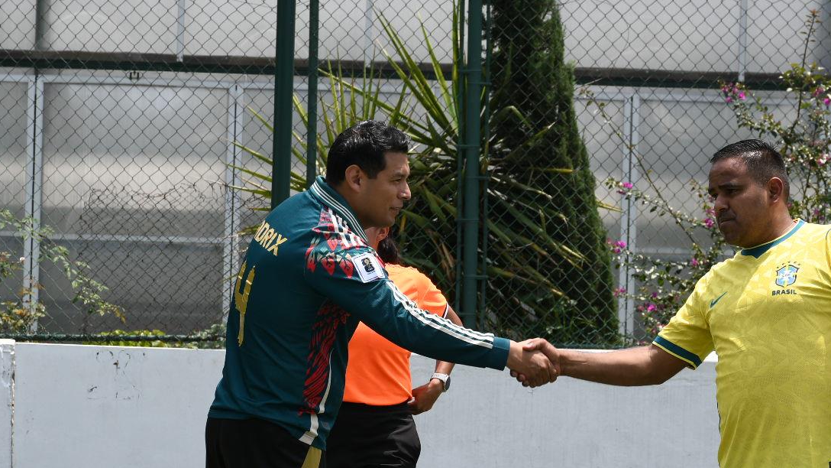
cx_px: 506
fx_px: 4363
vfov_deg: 6.1
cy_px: 387
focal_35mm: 198
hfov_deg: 10.9
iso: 160
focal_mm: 85
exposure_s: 1/250
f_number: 8
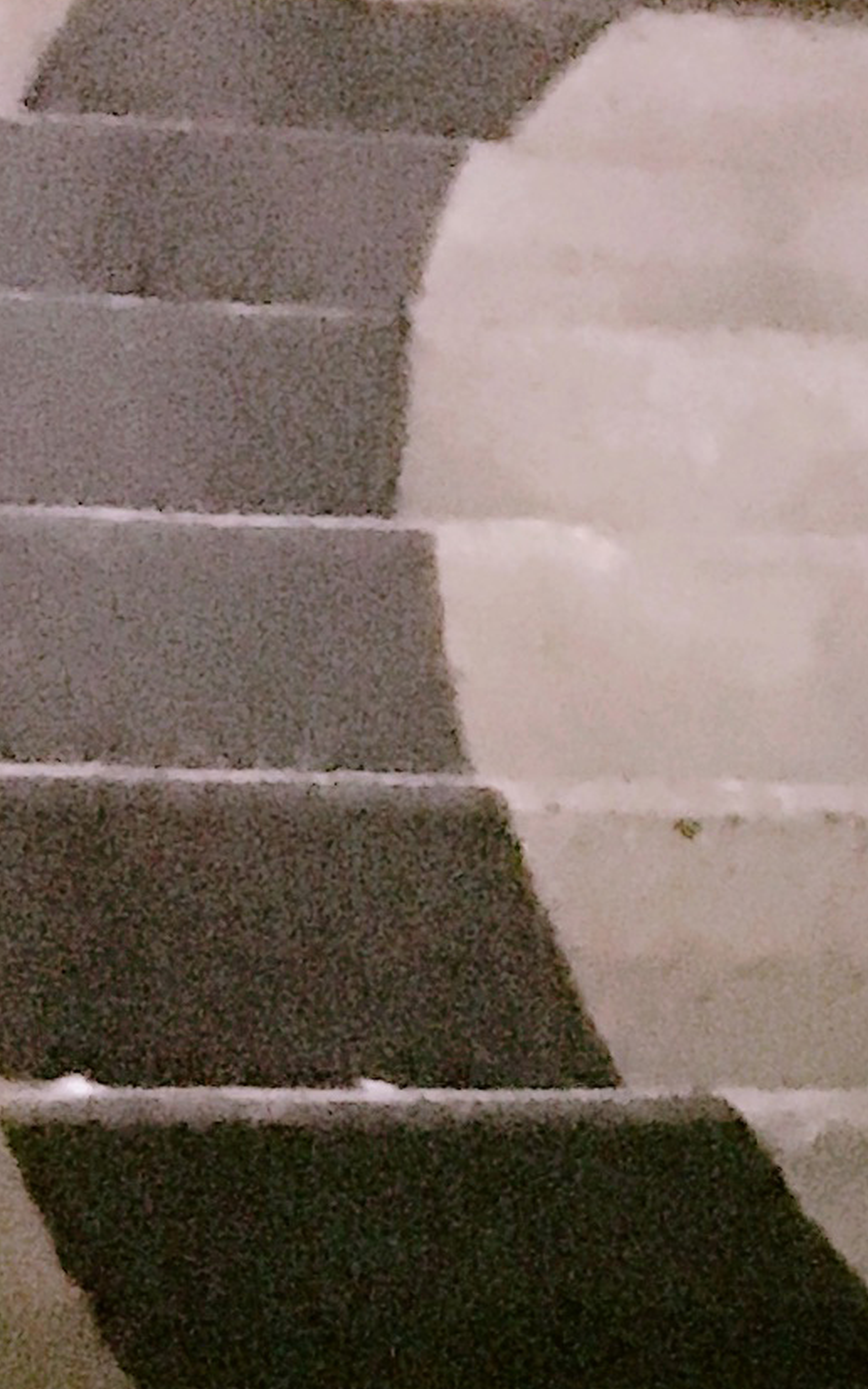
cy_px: 1858
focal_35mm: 150
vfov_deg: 13.4
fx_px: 5679
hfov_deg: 8.1
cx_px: 2103
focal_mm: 4.15
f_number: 2.2
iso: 1250
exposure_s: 1/15
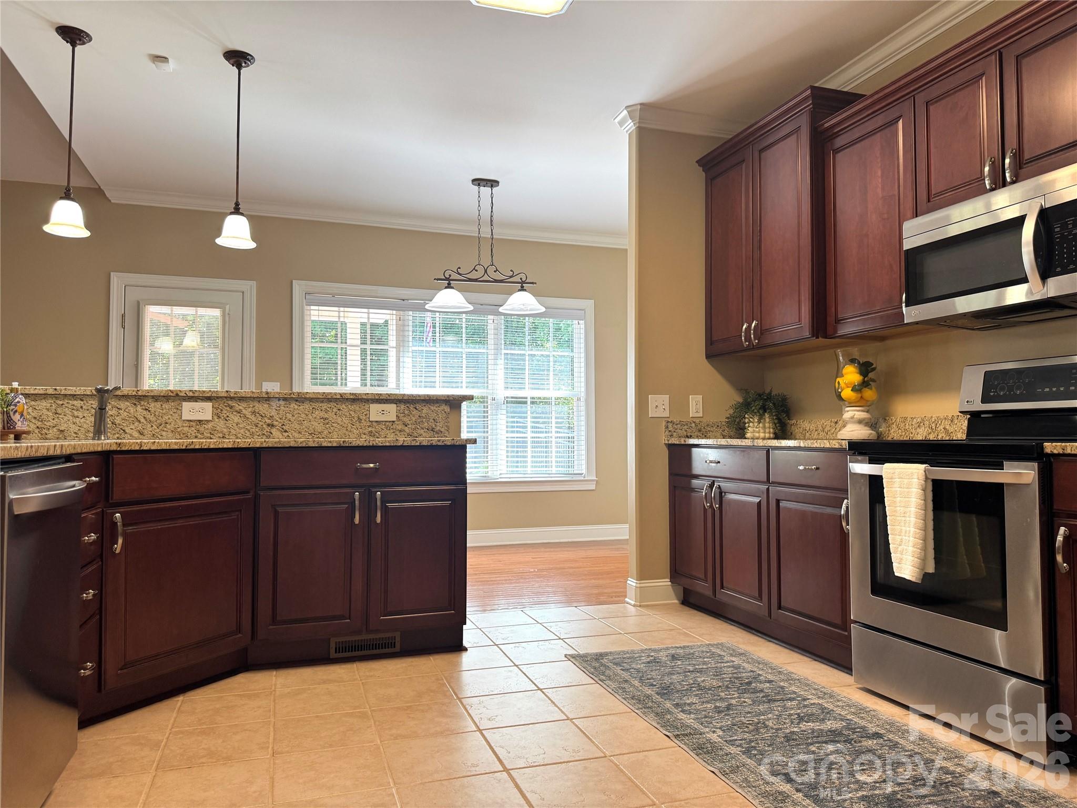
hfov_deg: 71.6
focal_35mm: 24
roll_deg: -0.3
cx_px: 538
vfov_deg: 56.8
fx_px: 747
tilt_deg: +2.8
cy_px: 404
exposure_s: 1/120
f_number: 1.78
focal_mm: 6.76
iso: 125
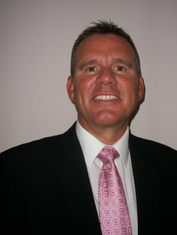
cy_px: 126
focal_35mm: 43
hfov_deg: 33.6
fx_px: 293
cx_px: 102
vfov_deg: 43.8
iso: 80
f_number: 3.1
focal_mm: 6.3
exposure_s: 1/60
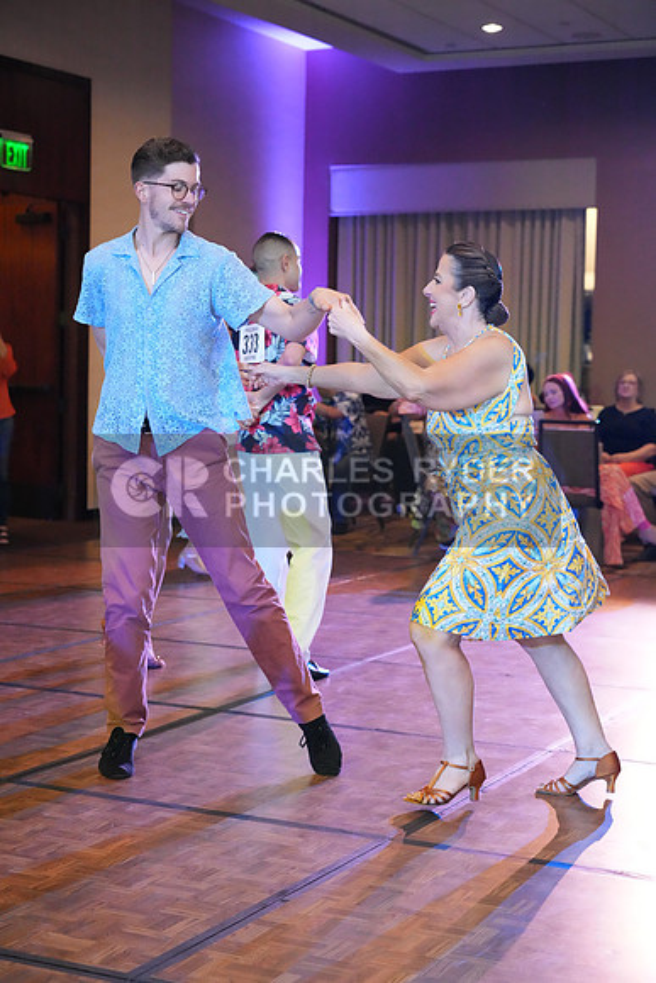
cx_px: 328
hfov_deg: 22.3
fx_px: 1666
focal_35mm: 61
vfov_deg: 32.9
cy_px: 492
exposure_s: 1/400
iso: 12800
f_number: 4
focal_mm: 61
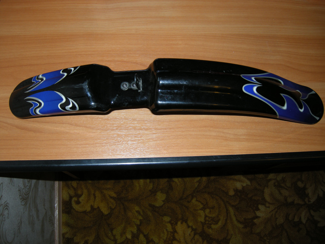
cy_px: 122
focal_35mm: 35
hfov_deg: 52.6
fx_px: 329
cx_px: 162
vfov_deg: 40.7
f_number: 2.7
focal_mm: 7.5
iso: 64
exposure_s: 1/60
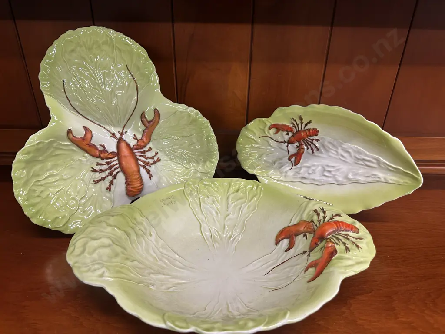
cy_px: 167
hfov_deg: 71.6
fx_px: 309
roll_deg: -1.0
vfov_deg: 56.8
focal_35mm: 24
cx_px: 222
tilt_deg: -28.6
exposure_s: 1/100
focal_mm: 6.86
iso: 160
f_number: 1.78
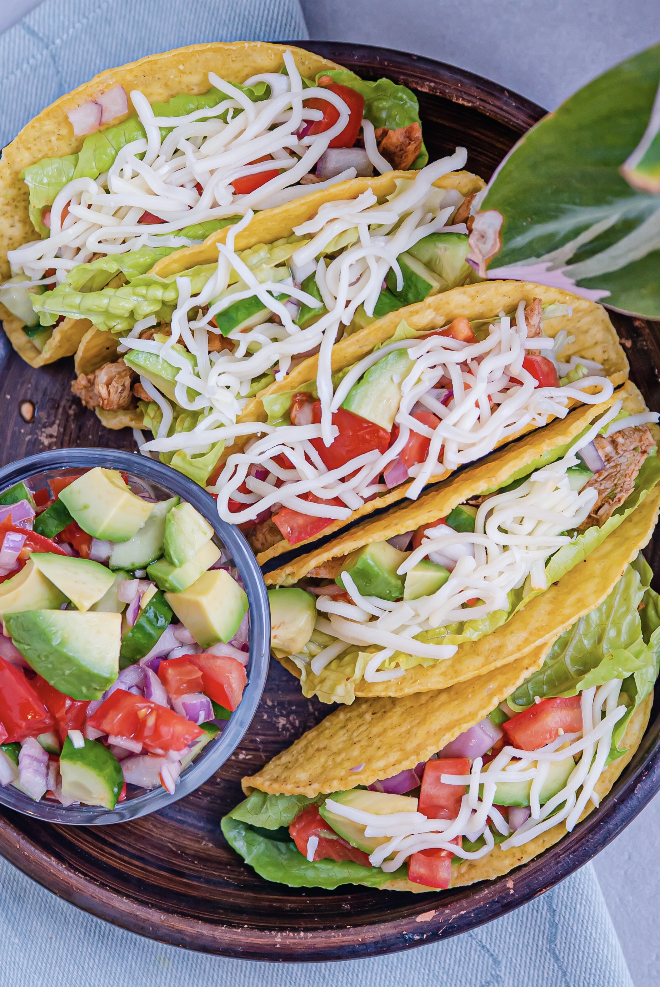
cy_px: 494
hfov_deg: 17.3
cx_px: 330
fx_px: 2170
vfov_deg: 25.7
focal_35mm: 79
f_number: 5.6
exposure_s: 1/100
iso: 640
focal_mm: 53
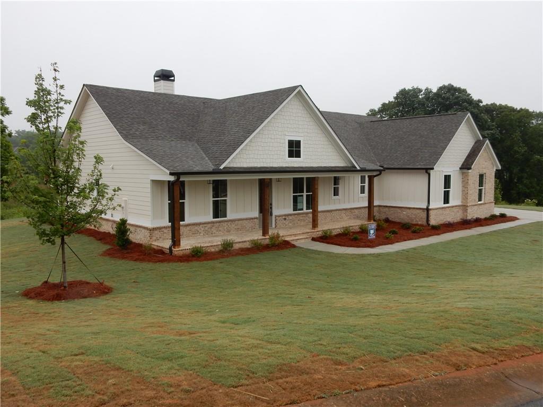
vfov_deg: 46.8
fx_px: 471
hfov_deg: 60.0
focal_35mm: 30
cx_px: 272
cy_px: 204
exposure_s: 1/320
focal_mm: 5.4
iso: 125
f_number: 4
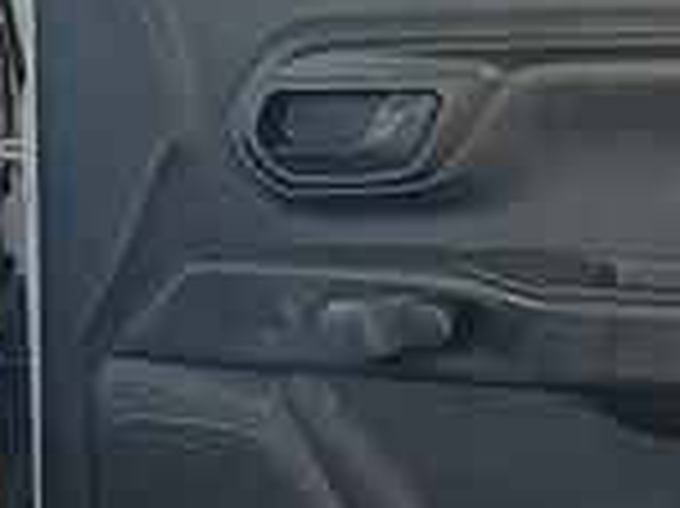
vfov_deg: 13.3
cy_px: 22
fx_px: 2159
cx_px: 581
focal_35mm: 110
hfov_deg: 17.7
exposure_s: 1/120
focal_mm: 4.81
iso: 231
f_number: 1.8
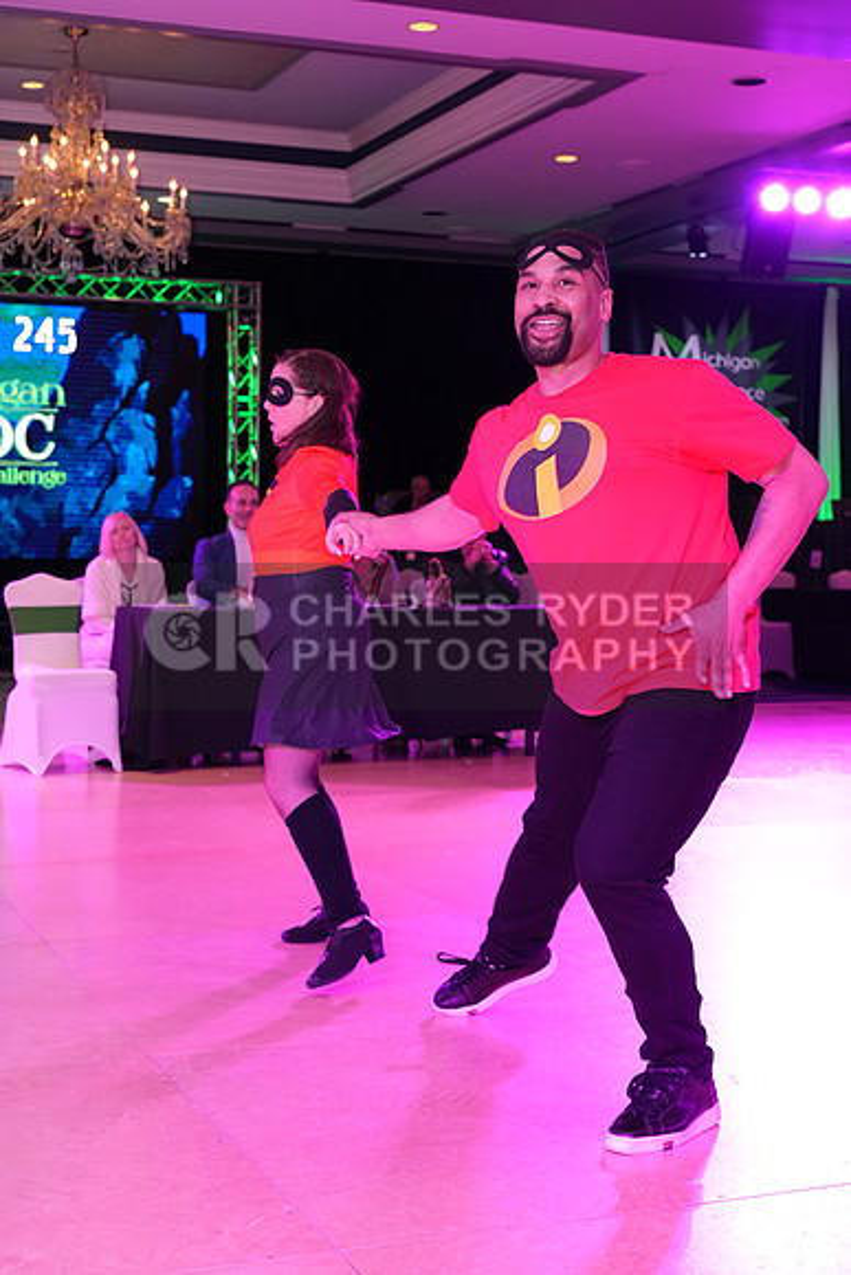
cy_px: 638
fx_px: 1772
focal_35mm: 50
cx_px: 426
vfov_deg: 39.6
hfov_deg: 27.0
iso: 2500
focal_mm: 50
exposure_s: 1/250
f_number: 5.6
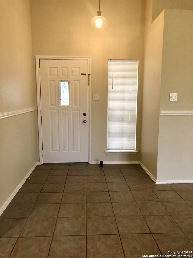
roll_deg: -0.2
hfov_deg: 49.7
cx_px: 96
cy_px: 129
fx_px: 208
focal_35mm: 28
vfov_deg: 63.4
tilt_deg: -8.8
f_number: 1.8
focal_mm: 3.99
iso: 64
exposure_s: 1/15
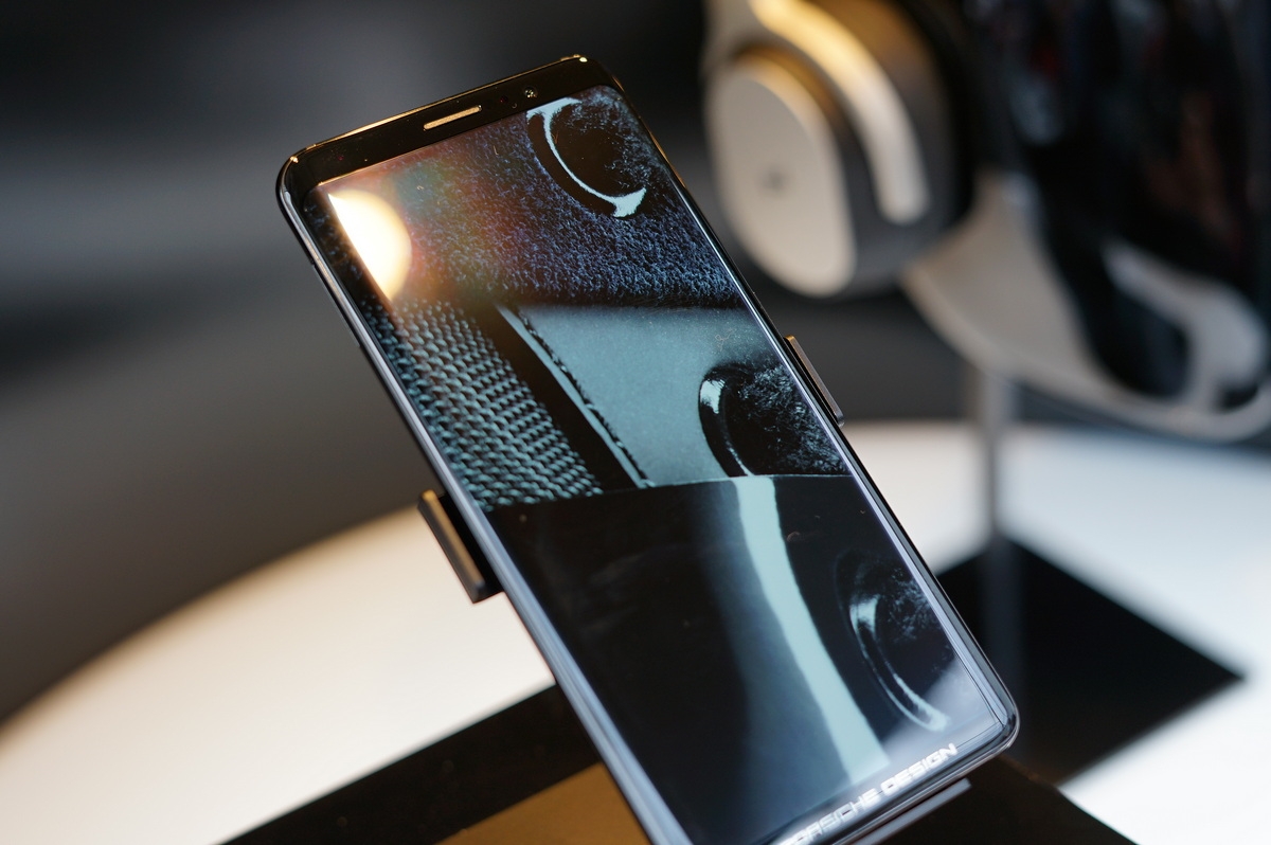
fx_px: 1764
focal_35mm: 50
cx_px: 636
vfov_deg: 26.9
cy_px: 422
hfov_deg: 39.6
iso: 250
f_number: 3.5
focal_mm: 50
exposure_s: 1/60
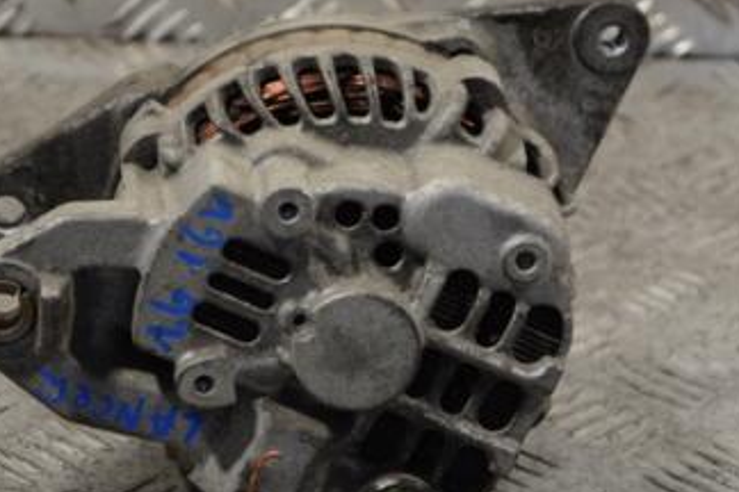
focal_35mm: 153
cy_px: 230
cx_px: 306
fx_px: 3139
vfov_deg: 9.0
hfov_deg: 13.4
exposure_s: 1/30
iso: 220
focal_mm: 55
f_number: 5.6
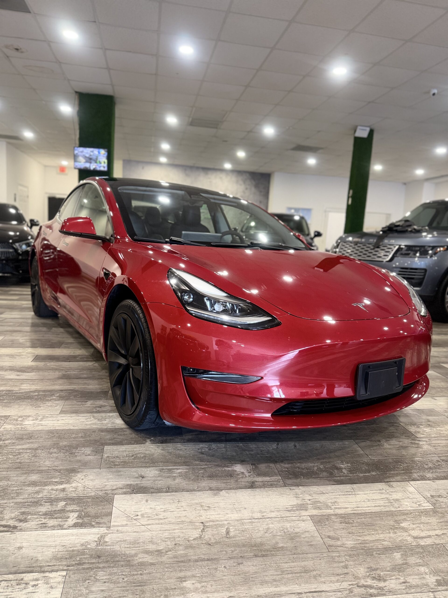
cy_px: 299
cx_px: 224
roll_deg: -3.0
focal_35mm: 24
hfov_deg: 56.8
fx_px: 414
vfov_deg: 71.6
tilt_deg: -9.5
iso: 320
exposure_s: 1/60
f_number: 1.78
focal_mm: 6.76
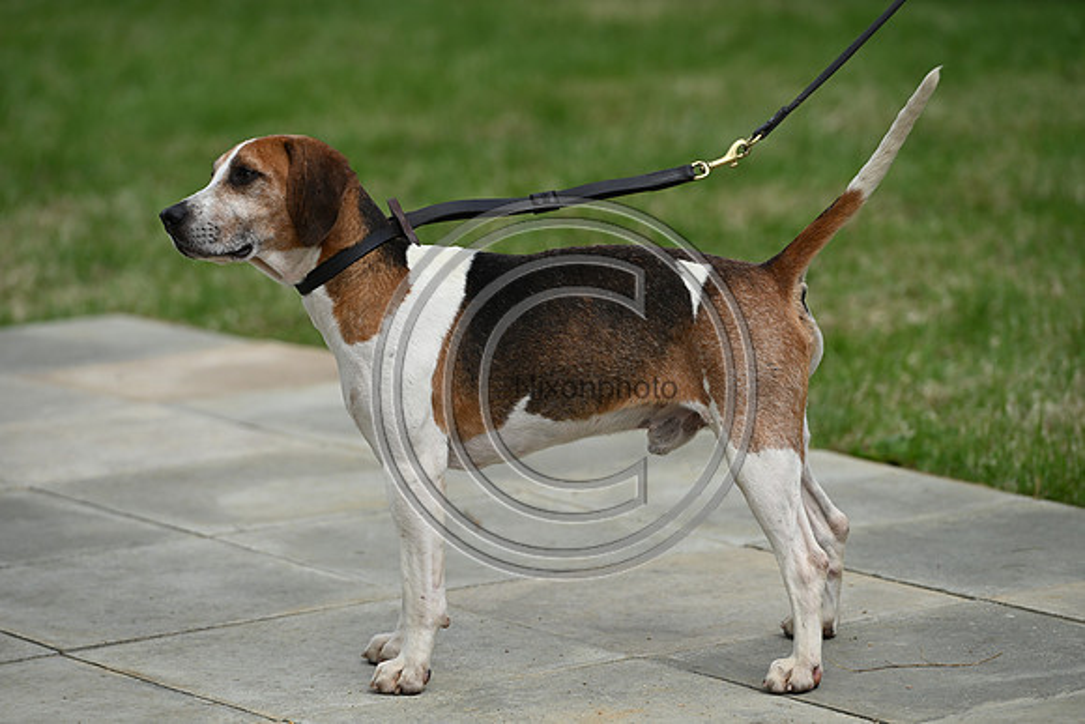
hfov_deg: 10.8
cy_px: 362
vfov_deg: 7.2
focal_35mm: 190
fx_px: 5727
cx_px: 542
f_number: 4.5
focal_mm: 190
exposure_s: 1/1250
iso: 180
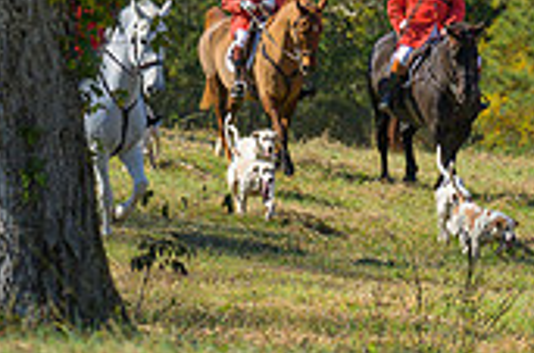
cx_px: 804
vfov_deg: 2.2
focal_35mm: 628
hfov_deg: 3.3
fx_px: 9290
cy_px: -27
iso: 200
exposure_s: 1/800
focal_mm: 160
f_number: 4
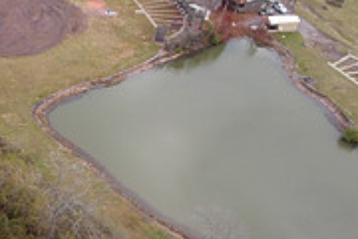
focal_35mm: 67
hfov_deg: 25.7
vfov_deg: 20.2
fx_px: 666
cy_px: 164
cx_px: -109
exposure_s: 1/260
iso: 100
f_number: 2.8
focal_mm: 3.61
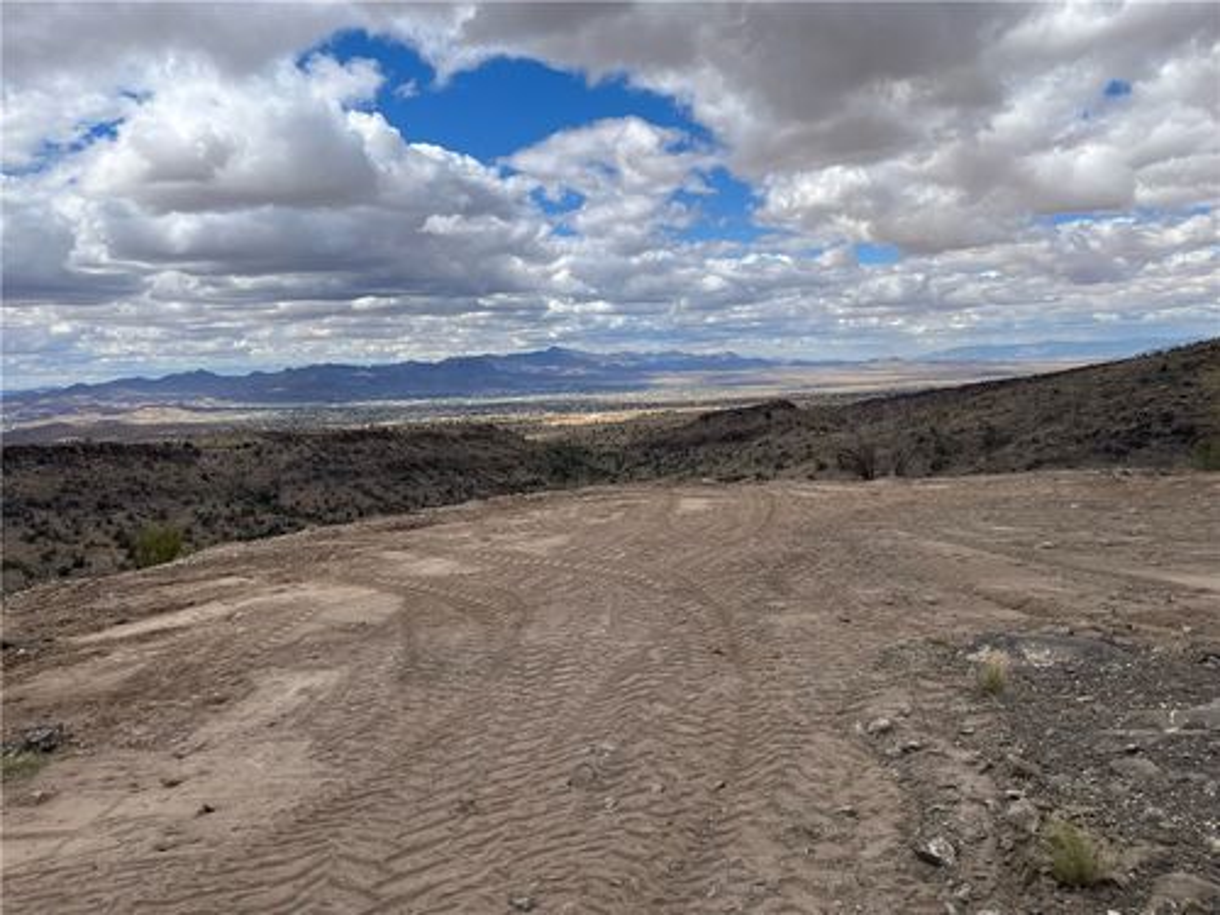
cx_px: 610
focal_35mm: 26
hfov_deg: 67.3
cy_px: 458
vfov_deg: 53.1
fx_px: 916
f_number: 1.6
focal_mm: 5.1
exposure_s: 1/4651
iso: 50
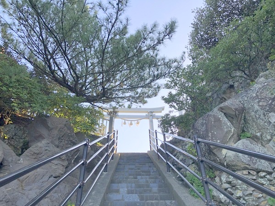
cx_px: 138
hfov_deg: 63.4
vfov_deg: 49.7
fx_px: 222
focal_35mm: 28
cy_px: 103
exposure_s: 1/422
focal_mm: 3.99
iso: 20
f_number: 1.8
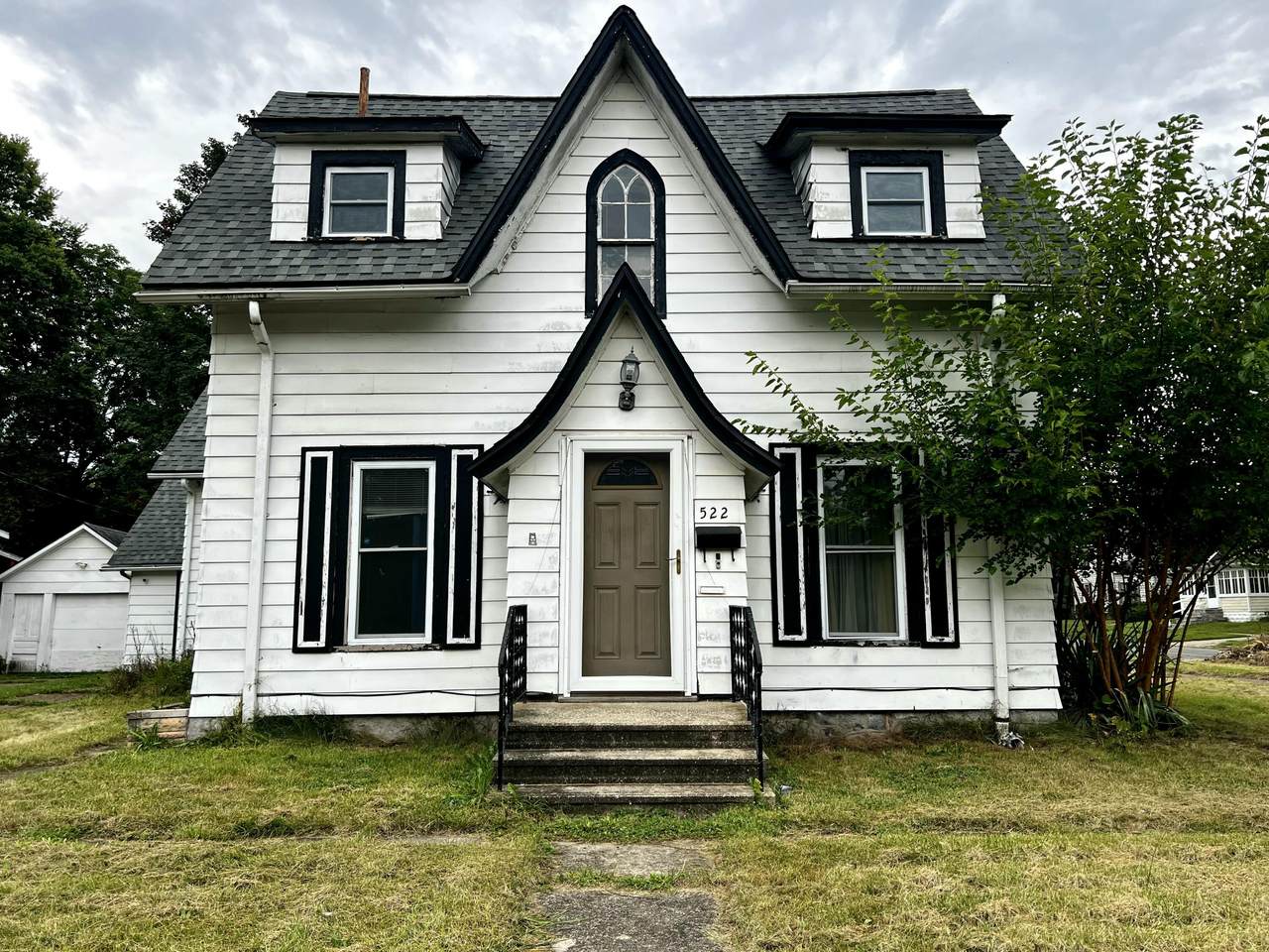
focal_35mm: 26
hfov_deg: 67.3
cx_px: 634
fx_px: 953
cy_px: 476
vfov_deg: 53.1
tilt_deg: +8.7
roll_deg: +0.7
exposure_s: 1/1183
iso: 50
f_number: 1.5
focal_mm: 5.7
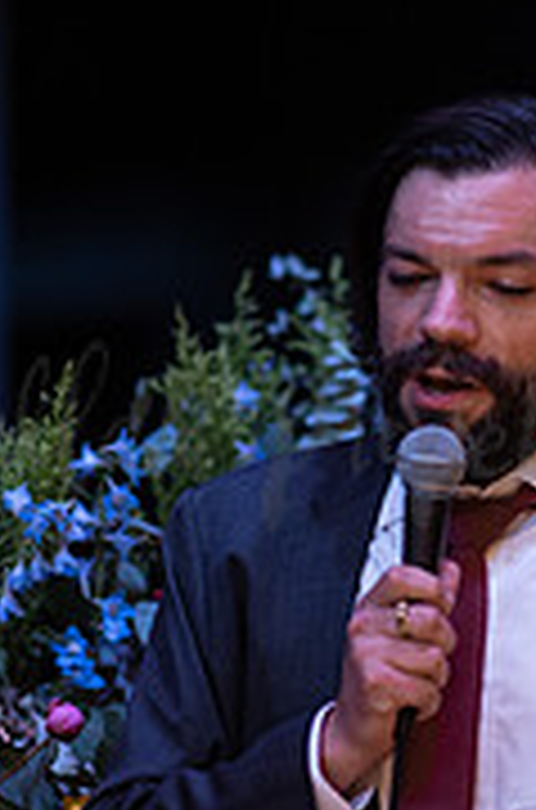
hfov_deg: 6.4
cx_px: 475
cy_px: 428
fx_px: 4784
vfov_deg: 9.7
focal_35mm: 213
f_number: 1.6
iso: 2000
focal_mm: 85
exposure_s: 1/200
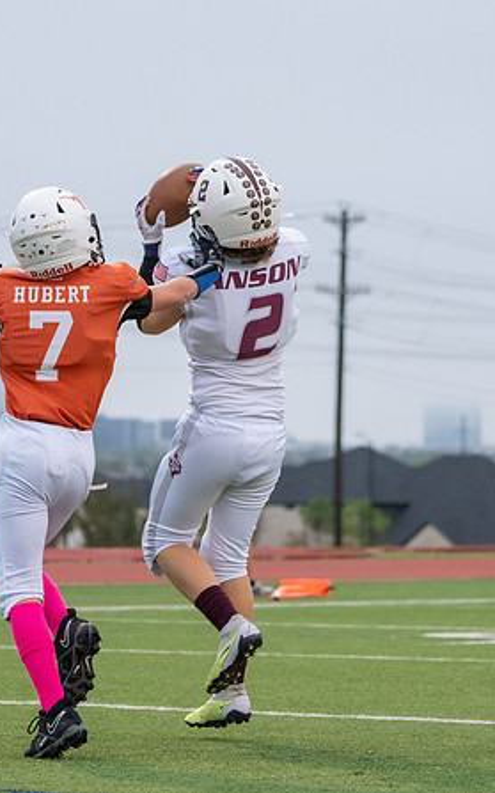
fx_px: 4602
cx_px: 221
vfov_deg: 9.8
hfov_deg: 6.2
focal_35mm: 213
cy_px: 358
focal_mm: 114
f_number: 5
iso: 3200
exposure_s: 1/1000
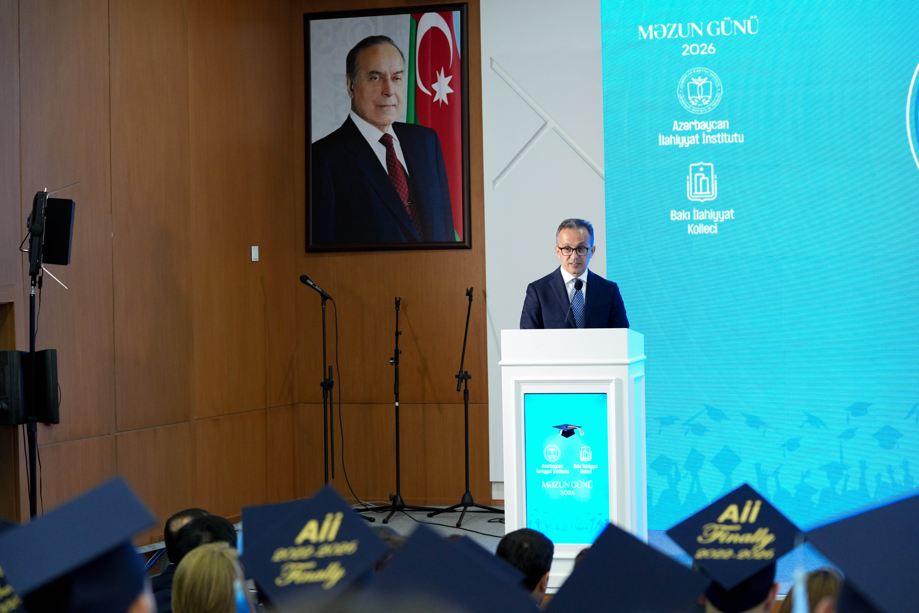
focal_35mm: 83
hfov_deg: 24.5
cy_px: 306
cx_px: 460
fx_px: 2119
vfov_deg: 16.5
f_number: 4
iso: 2500
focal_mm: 83
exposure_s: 1/125
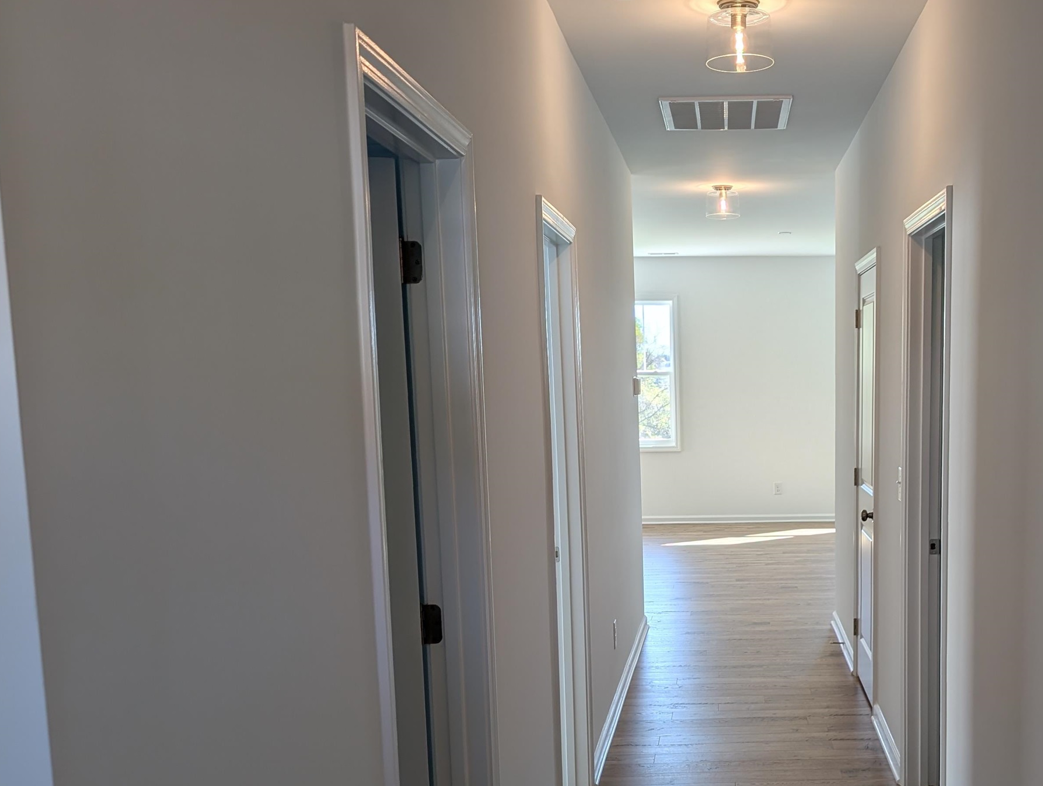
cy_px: 550
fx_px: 1237
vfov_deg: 34.7
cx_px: 752
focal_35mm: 41
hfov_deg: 44.5
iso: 24
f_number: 1.68
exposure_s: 1/416
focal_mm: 6.9
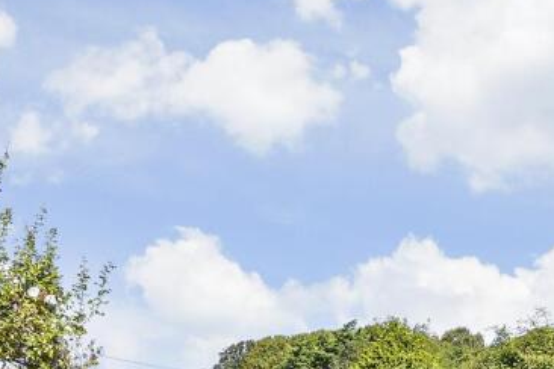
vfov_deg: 27.7
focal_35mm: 42
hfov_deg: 46.4
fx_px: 646
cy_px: 451
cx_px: 257
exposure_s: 1/250
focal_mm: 10
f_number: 8
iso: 160
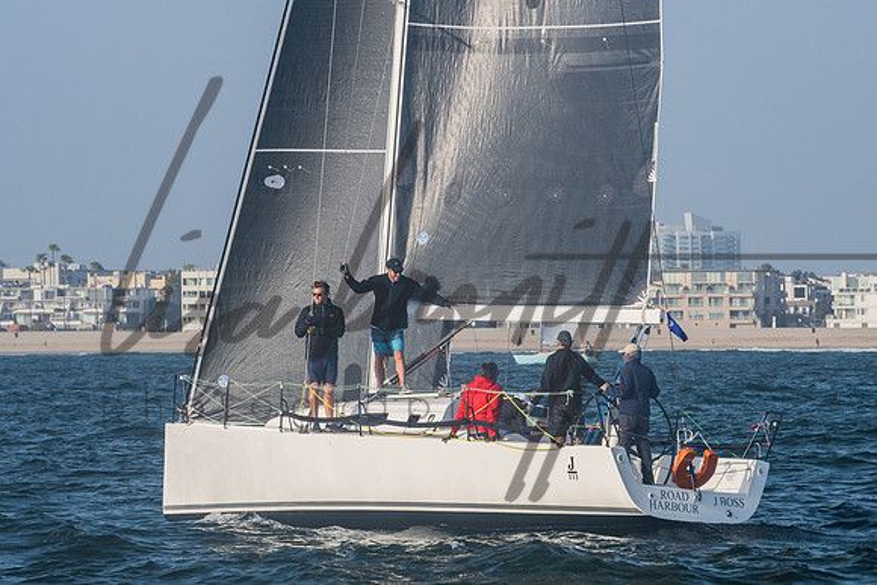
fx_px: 5932
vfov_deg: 5.6
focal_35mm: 243
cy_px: 150
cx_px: 467
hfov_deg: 8.5
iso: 400
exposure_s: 1/500
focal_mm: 145
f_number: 8
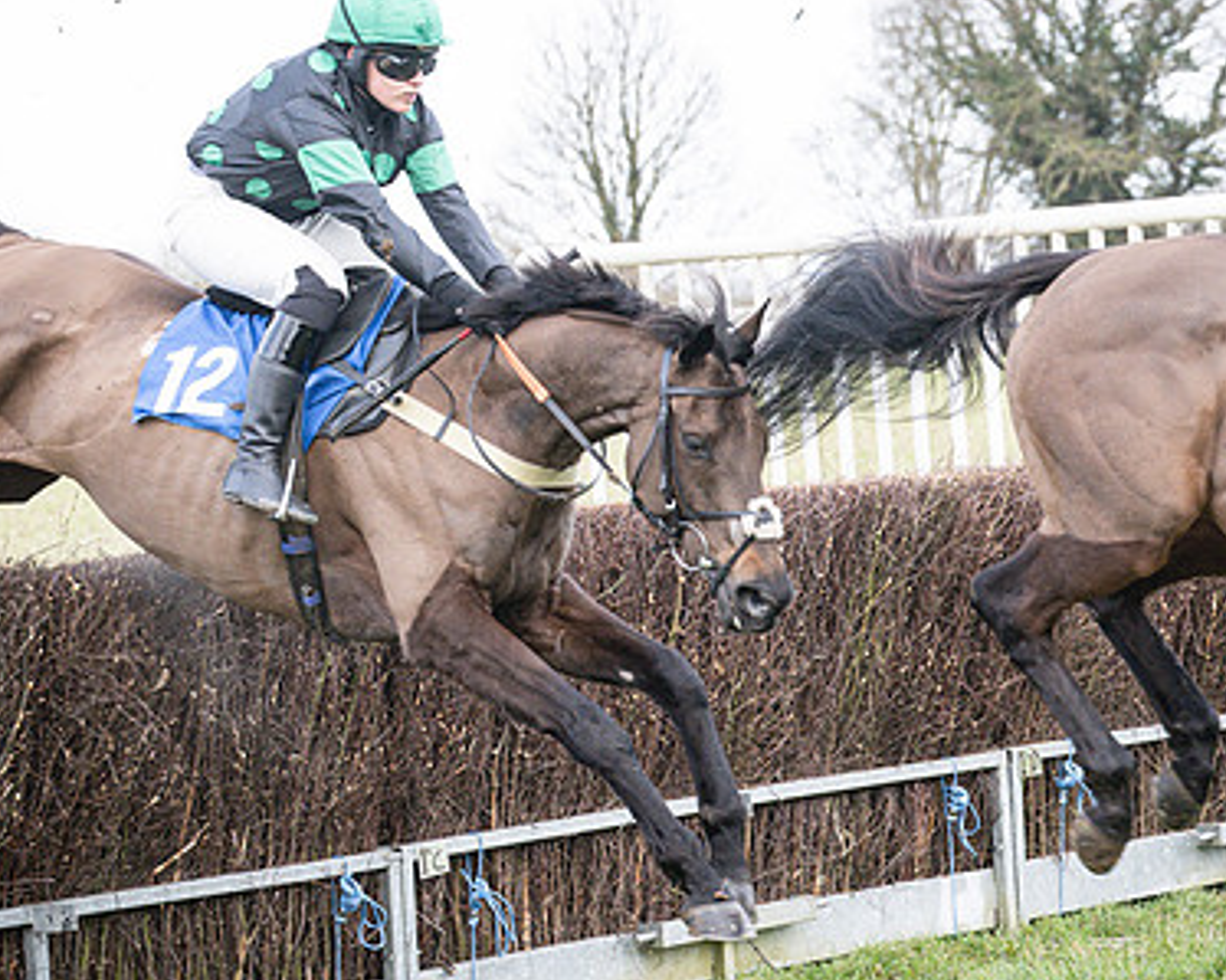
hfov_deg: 10.8
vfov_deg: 8.7
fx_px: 6457
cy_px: 410
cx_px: 688
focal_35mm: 178
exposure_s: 1/1000
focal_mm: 70
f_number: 4
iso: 400
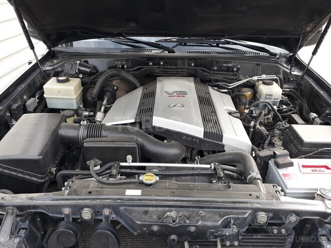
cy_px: 124
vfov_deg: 51.4
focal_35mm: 27
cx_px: 166
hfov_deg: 65.3
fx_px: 258
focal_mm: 3.6
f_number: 1.9
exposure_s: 1/130
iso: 40
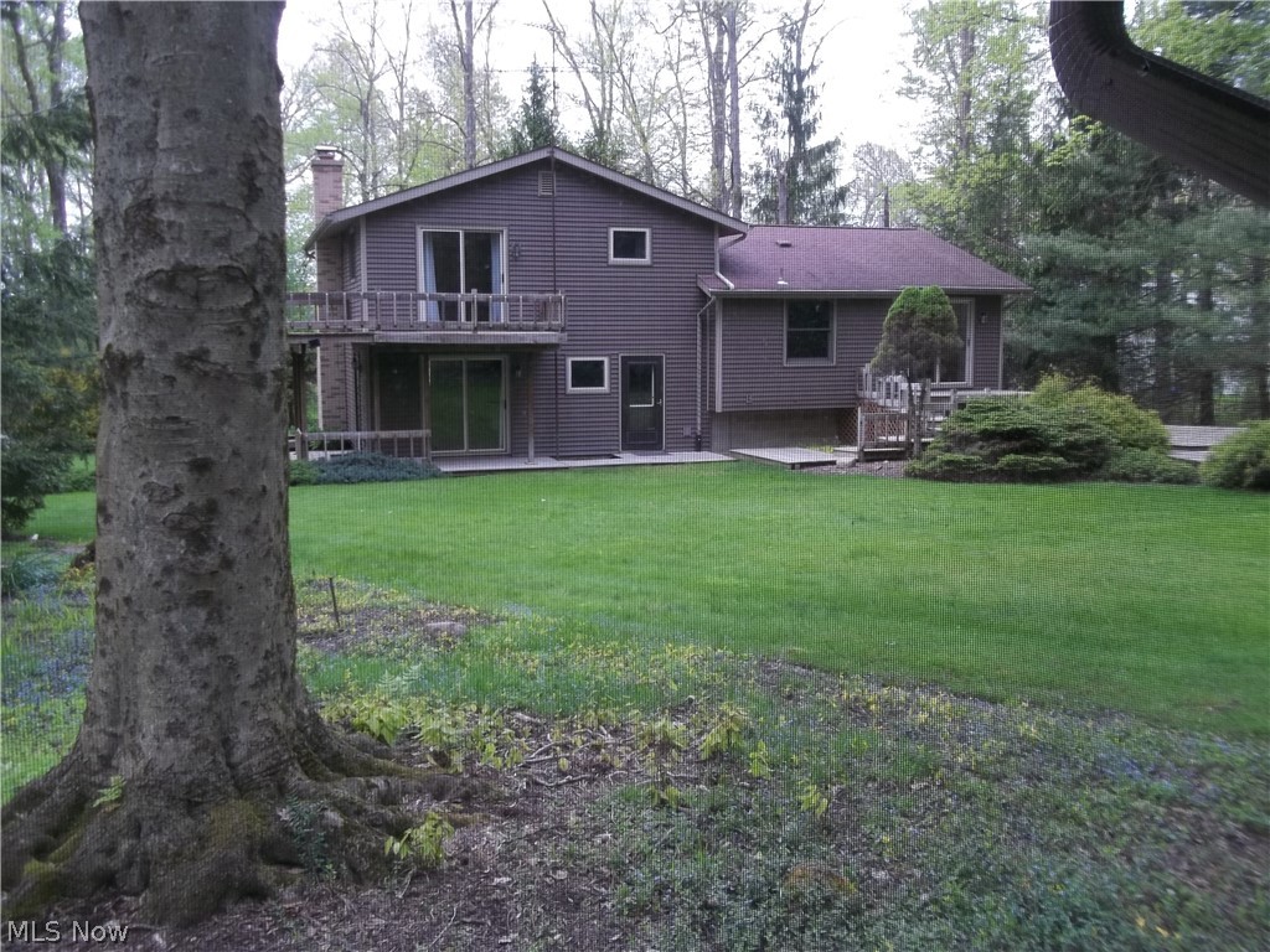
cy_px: 476
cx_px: 635
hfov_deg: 56.8
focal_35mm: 32
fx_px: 1174
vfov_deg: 44.2
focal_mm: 5.7
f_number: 2.9
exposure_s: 1/80
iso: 80
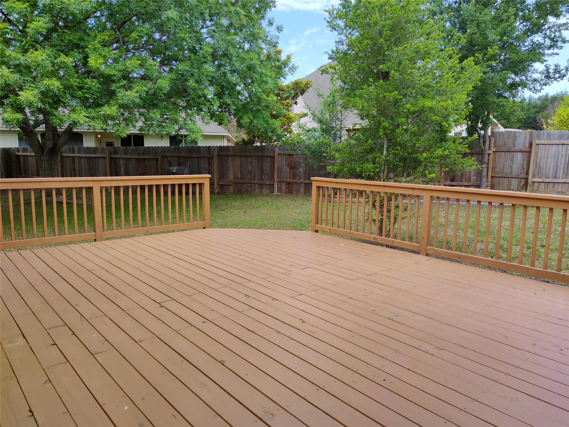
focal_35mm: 27
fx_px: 444
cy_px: 214
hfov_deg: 65.3
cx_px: 284
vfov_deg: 51.4
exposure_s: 1/773
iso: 113
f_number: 1.79
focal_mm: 4.71
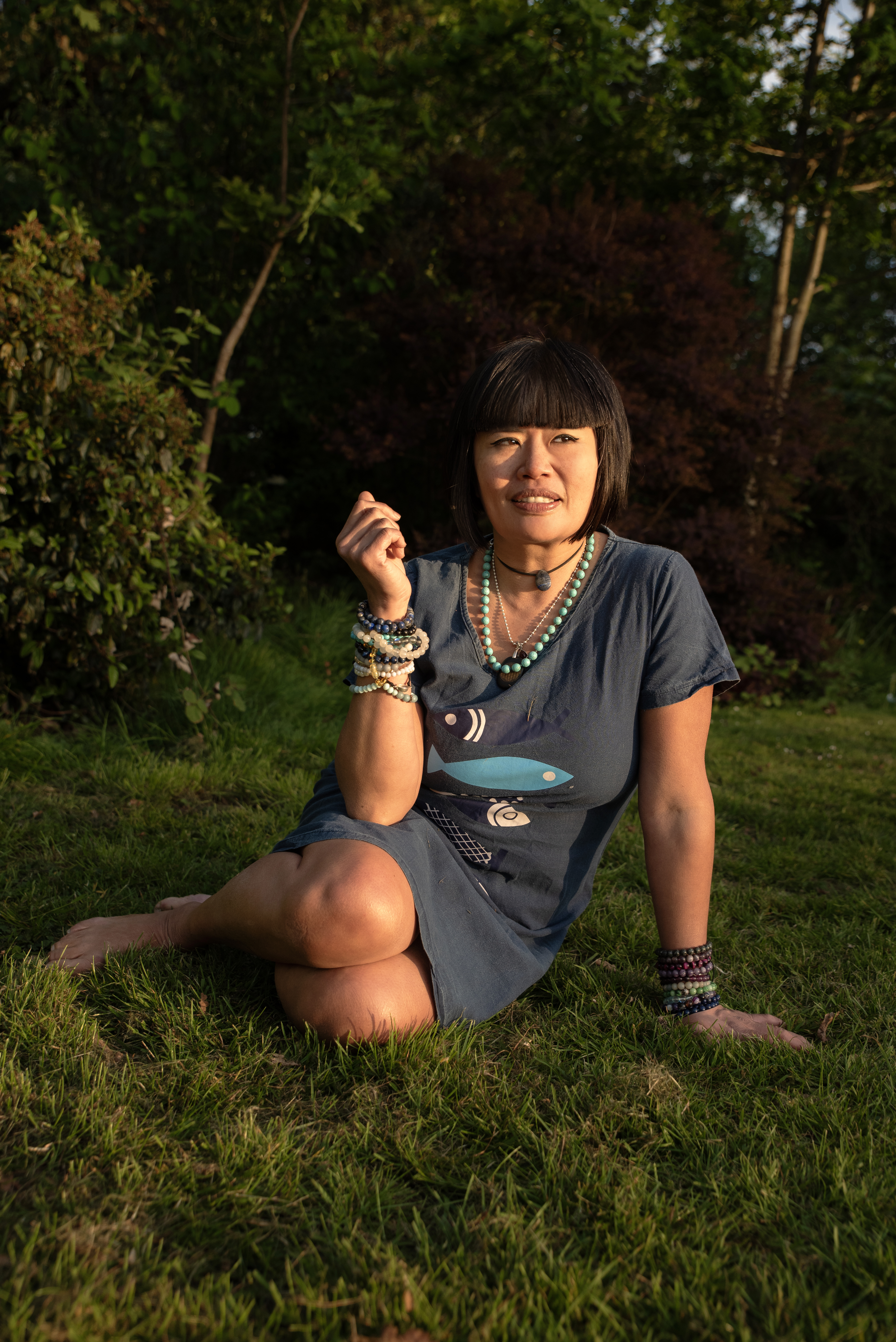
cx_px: 448
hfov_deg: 37.9
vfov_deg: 54.4
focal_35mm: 35
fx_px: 1305
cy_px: 671
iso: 320
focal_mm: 35
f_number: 4.8
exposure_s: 1/750
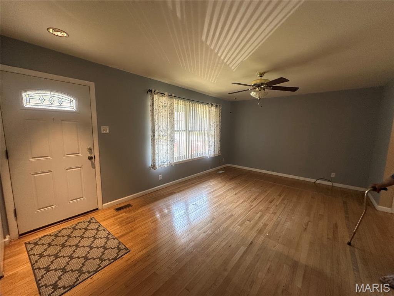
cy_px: 148
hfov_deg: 102.1
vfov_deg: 85.7
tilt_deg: -6.8
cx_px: 197
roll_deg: -1.2
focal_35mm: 14
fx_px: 159
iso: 200
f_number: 2.2
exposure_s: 1/120
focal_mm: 2.22
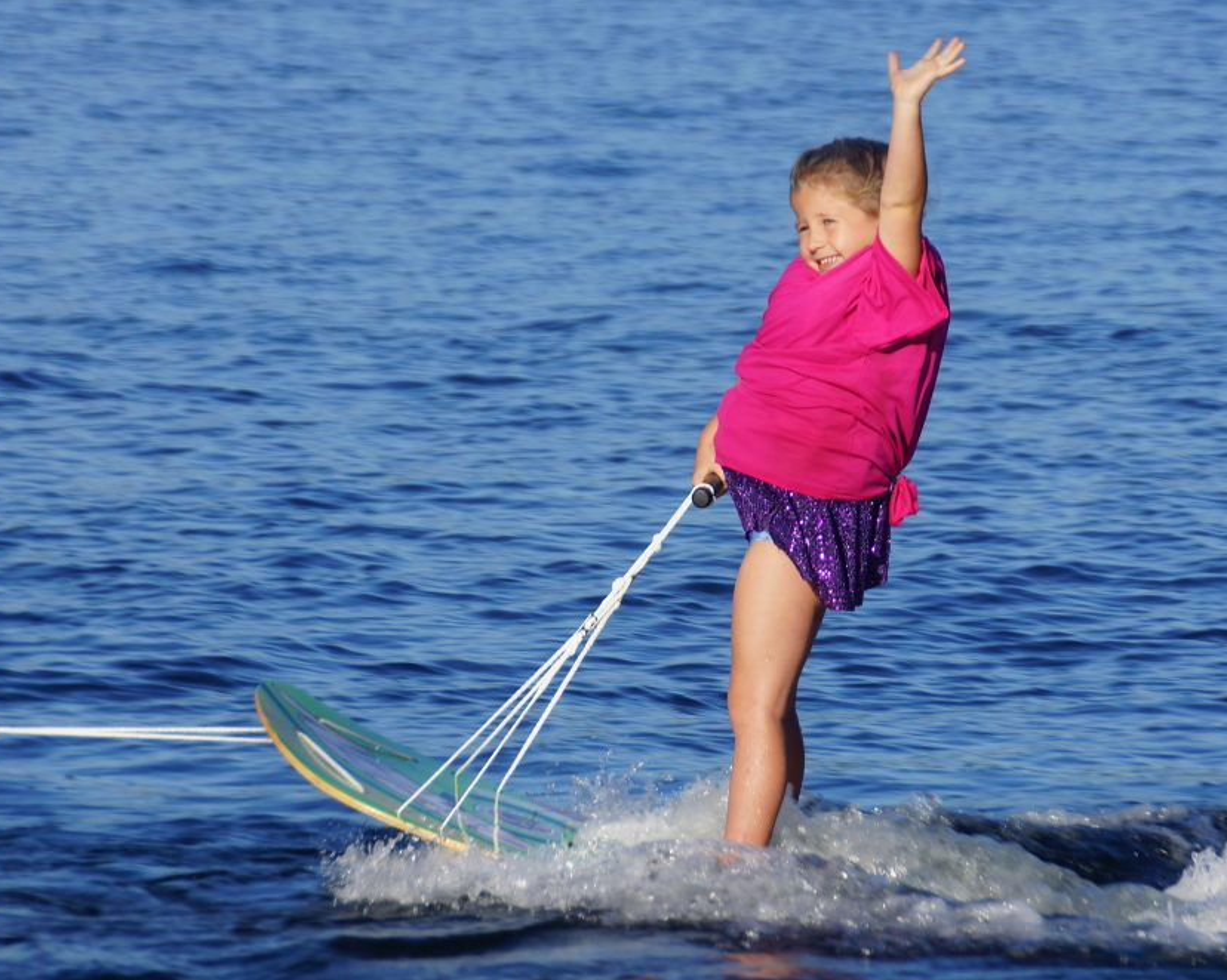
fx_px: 7406
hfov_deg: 9.5
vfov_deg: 7.6
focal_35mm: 204
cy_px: 491
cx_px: 699
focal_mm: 120
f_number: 6.3
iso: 100
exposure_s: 1/200
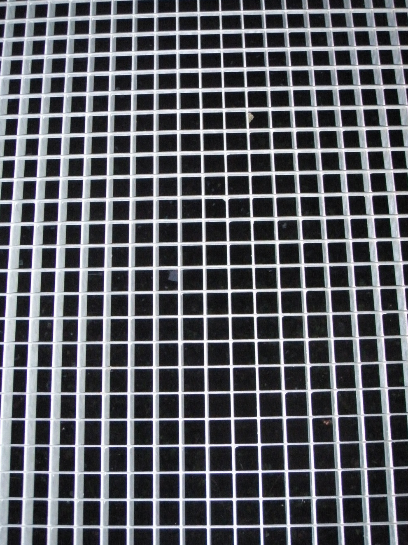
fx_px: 723
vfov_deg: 41.1
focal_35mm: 46
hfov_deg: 31.5
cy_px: 230
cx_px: 191
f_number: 3.5
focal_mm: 6.7
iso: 800
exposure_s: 1/250
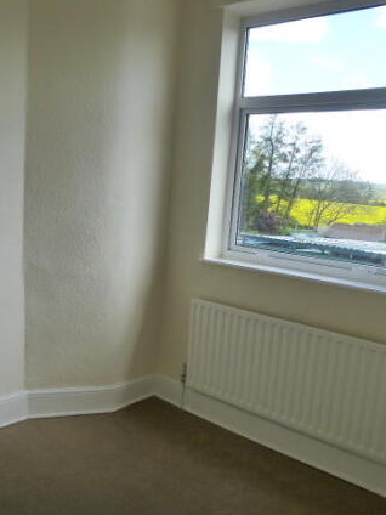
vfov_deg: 55.4
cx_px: 128
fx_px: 491
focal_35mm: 33
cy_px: 259
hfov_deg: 42.4
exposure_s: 1/250
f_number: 3.3
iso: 200
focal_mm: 4.3
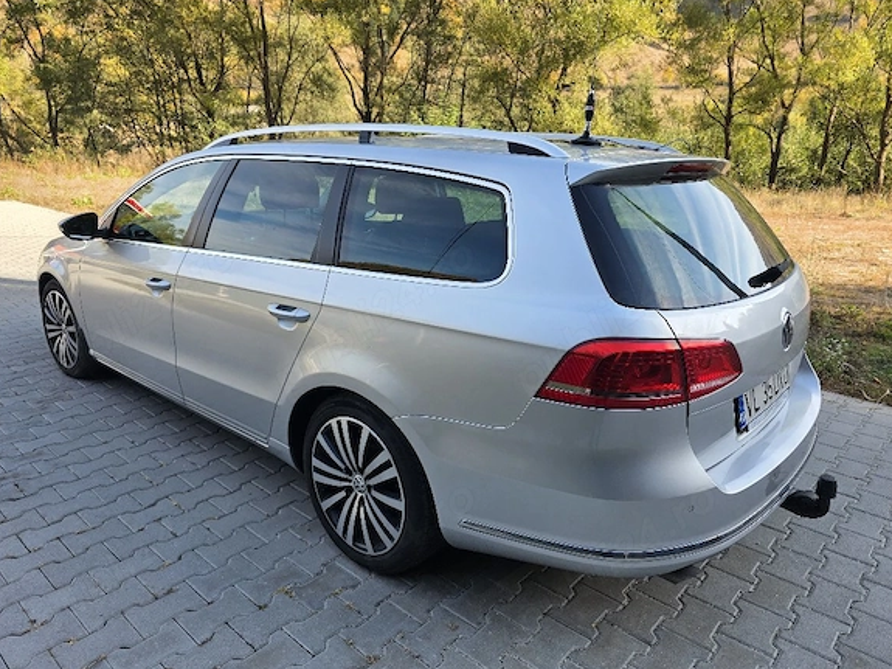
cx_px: 436
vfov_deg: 56.8
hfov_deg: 71.6
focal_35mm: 24
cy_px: 326
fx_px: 618
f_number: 1.7
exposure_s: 1/370
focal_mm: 6.3
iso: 25
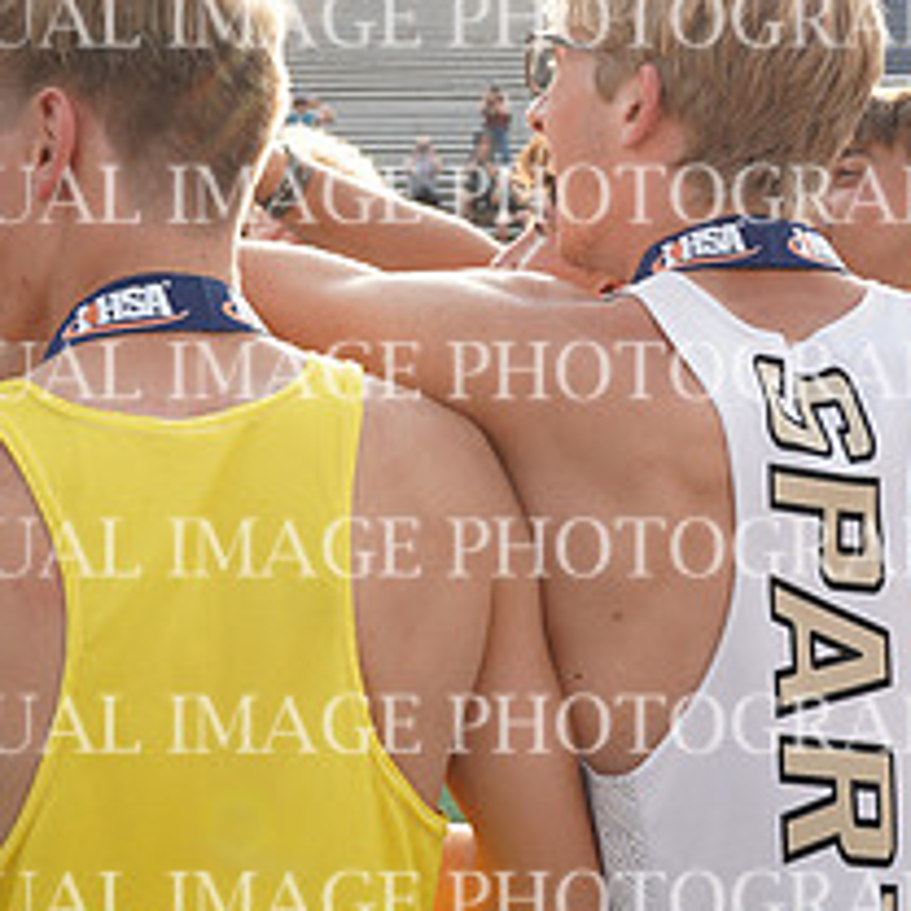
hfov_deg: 30.0
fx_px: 1697
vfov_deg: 29.8
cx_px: 425
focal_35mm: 57
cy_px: 282
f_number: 5
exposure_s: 1/200
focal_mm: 24
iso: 100
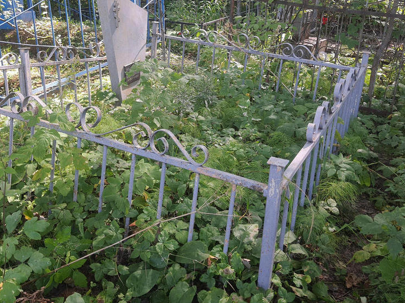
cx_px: 177
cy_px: 101
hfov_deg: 51.2
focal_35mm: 36
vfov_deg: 39.2
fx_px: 421
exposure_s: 1/111
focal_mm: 4.32
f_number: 1.7
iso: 50
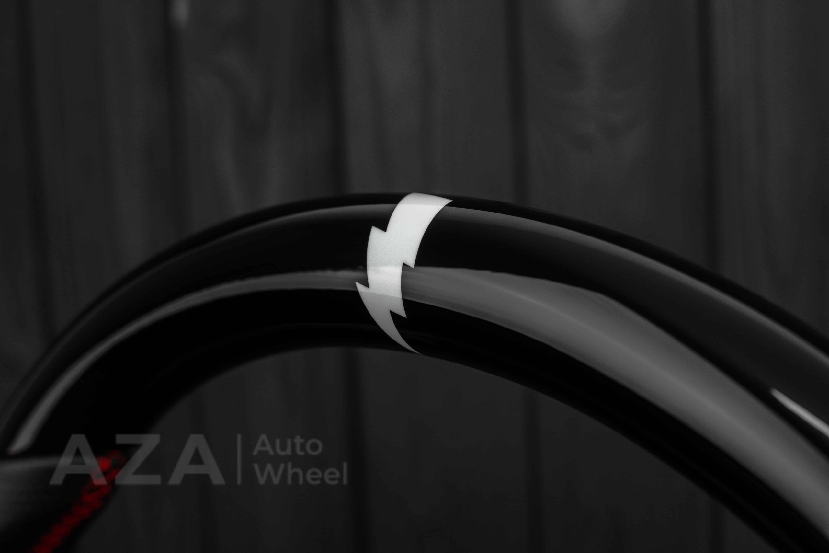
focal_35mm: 52
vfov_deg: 25.8
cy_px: 276
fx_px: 1209
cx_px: 414
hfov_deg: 37.8
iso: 500
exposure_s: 1/125
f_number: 6.3
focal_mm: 35
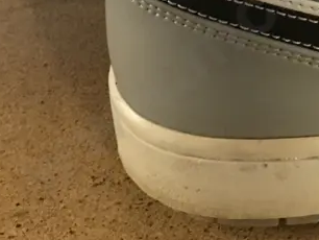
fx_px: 895
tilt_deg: -27.3
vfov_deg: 14.1
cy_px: -136
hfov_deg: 18.3
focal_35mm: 97
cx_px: 456
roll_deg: -1.2
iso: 160
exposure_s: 1/8
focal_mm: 4.15
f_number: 2.2
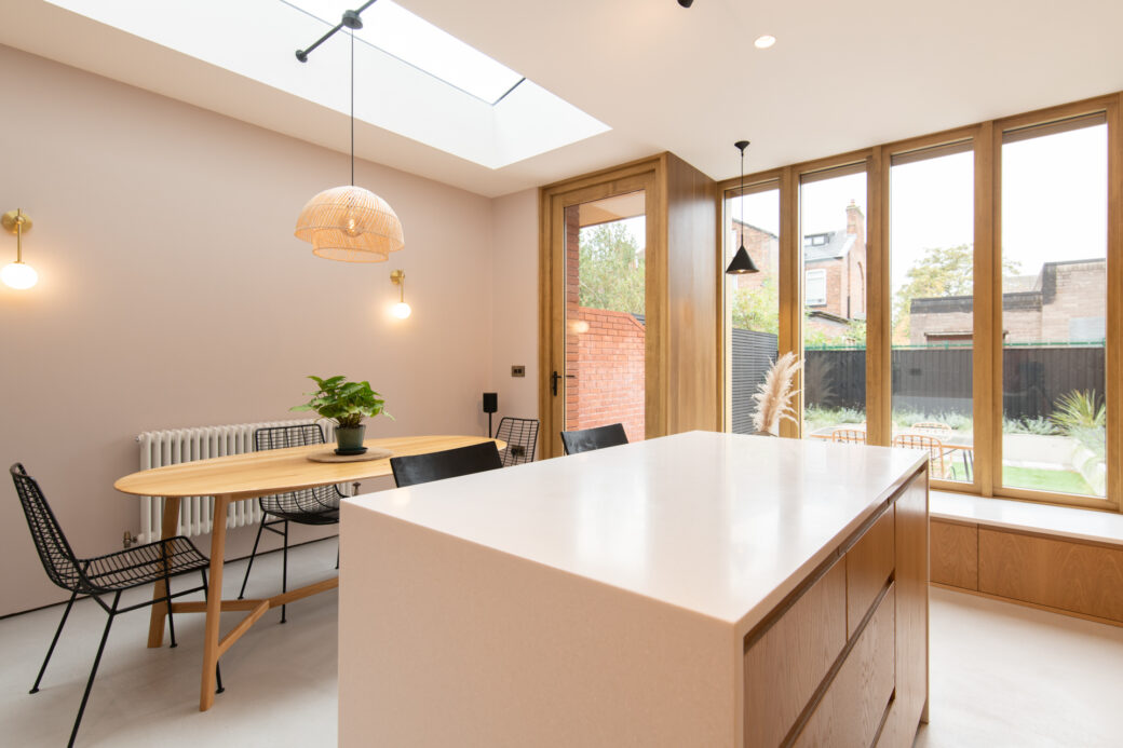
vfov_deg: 70.4
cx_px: 562
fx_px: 530
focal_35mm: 17
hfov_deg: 93.3
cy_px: 374
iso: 200
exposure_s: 1/20
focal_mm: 17
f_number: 5.6
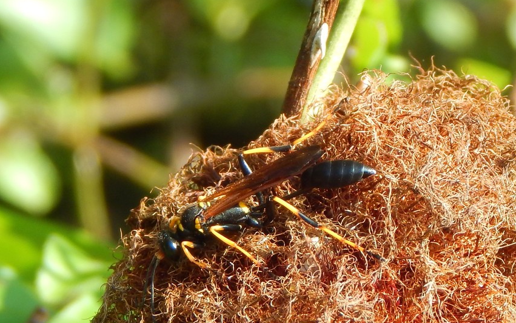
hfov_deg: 9.5
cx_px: 258
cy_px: 191
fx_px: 3094
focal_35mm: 220
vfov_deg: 6.0
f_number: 5.4
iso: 125
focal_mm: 37.1
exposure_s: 1/125
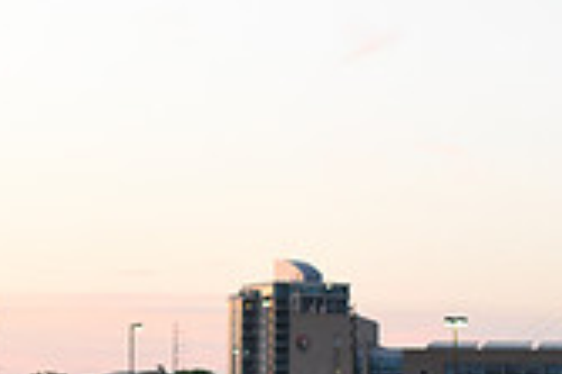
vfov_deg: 7.7
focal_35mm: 174
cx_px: 340
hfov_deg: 11.8
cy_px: 595
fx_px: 2714
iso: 2500
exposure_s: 1/400
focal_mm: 50
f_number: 2.8
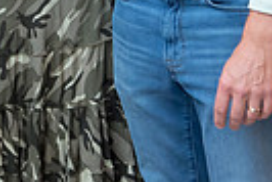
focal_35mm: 213
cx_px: -126
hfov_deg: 9.4
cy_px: -213
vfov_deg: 6.2
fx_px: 1611
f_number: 5.6
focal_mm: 45
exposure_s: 1/100
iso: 3200
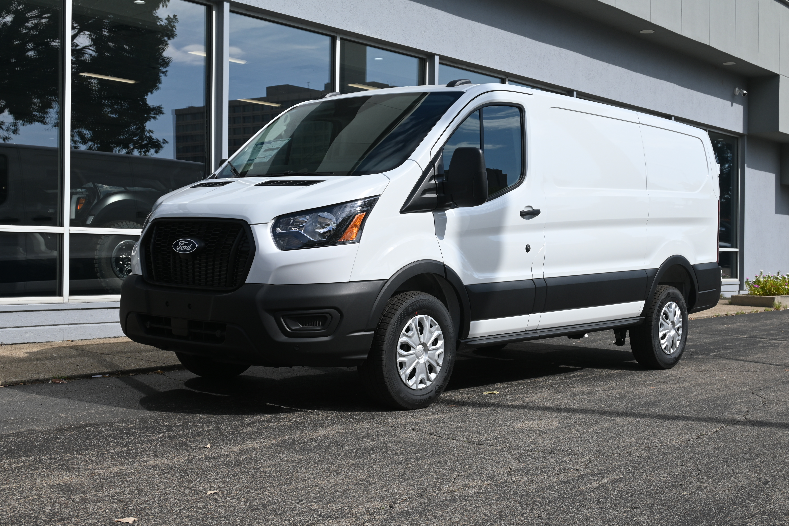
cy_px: 263
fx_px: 1003
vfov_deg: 29.4
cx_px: 394
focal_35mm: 46
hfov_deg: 43.0
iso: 100
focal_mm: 30.5
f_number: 8
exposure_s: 1/500
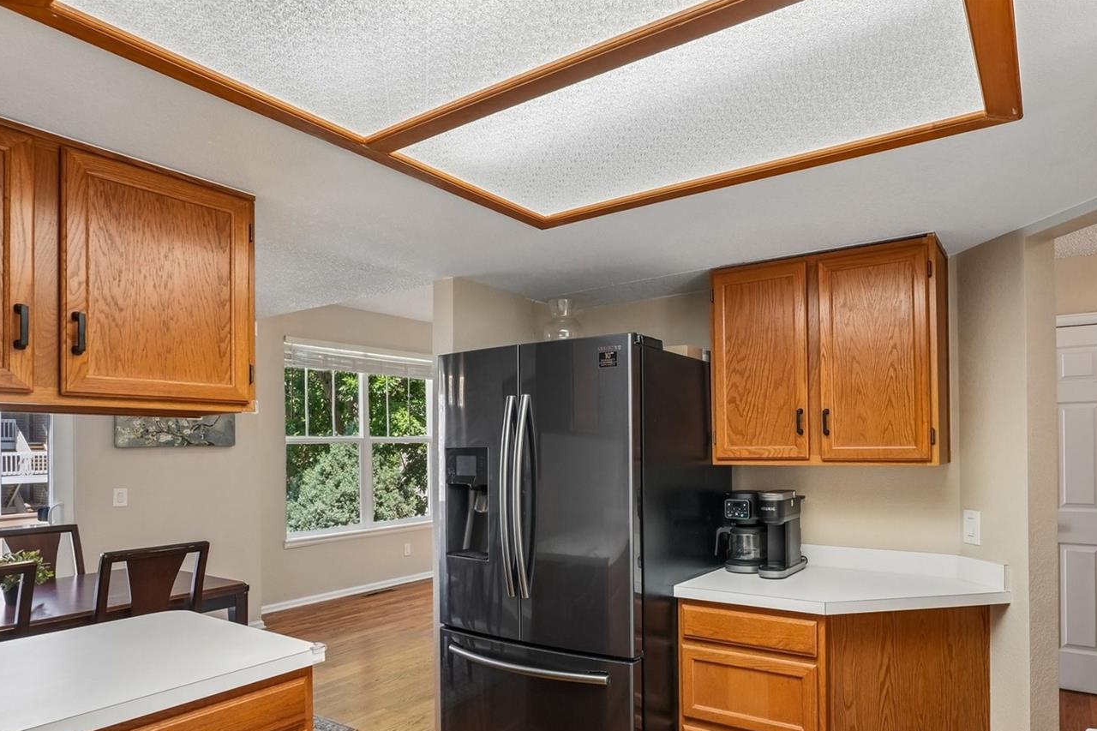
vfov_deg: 59.7
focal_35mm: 21
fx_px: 628
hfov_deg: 81.6
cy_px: 453
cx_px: 640
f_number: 8
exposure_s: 1/30
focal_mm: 11
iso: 320
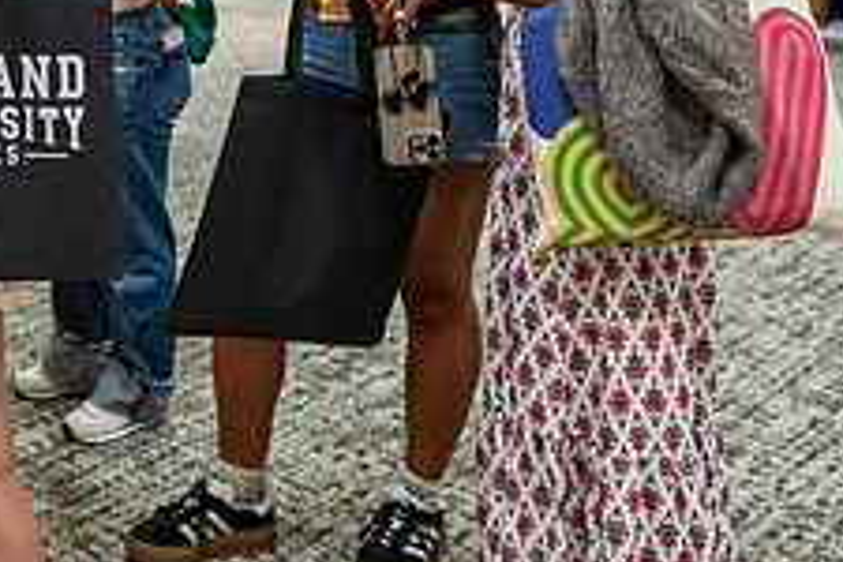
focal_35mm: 62
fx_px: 1452
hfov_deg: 29.3
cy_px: -107
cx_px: -79
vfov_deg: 20.5
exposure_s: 1/200
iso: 2500
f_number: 3.2
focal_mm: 24
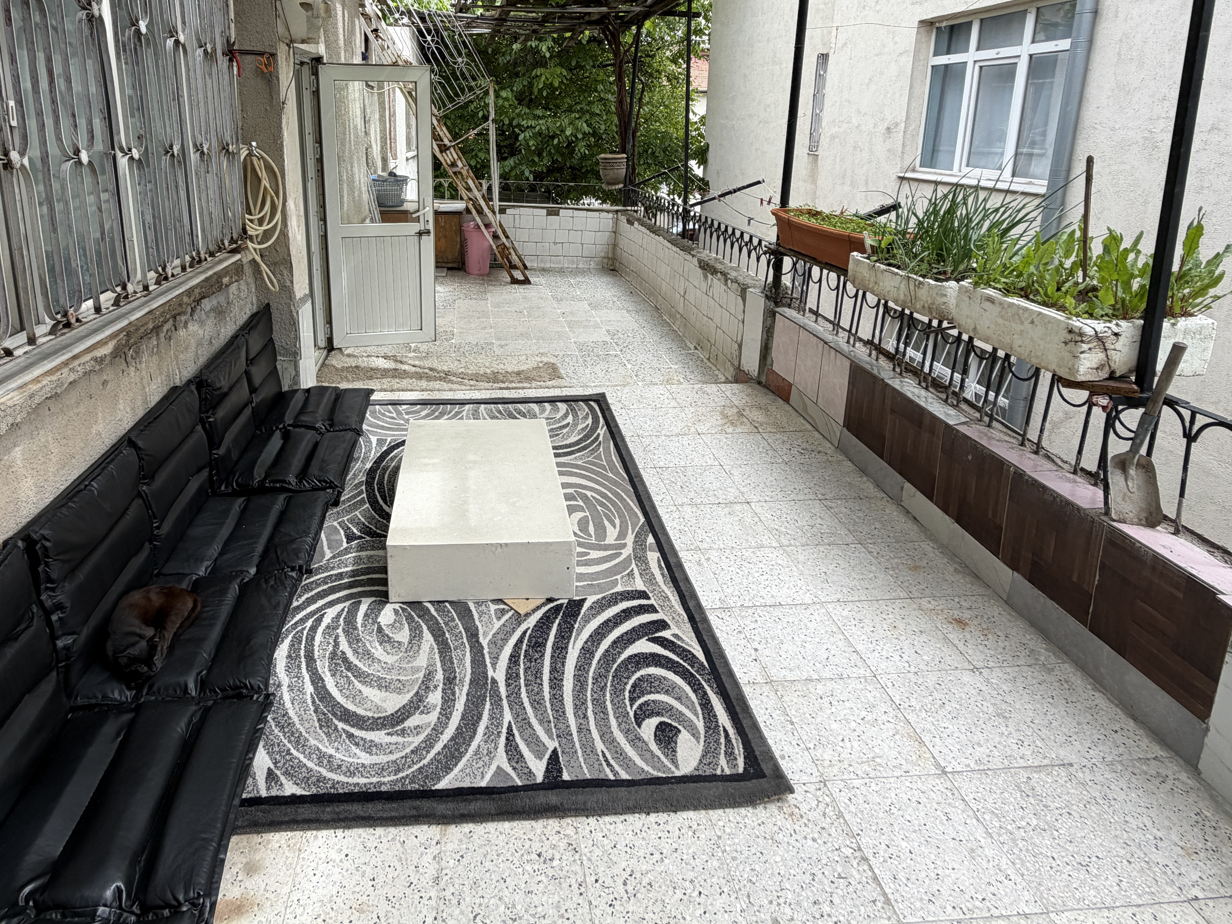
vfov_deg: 63.6
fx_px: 712
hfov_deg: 81.1
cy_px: 281
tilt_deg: -12.9
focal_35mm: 20
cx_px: 512
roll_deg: +0.0
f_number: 2.2
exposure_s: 1/502
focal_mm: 2.22
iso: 50
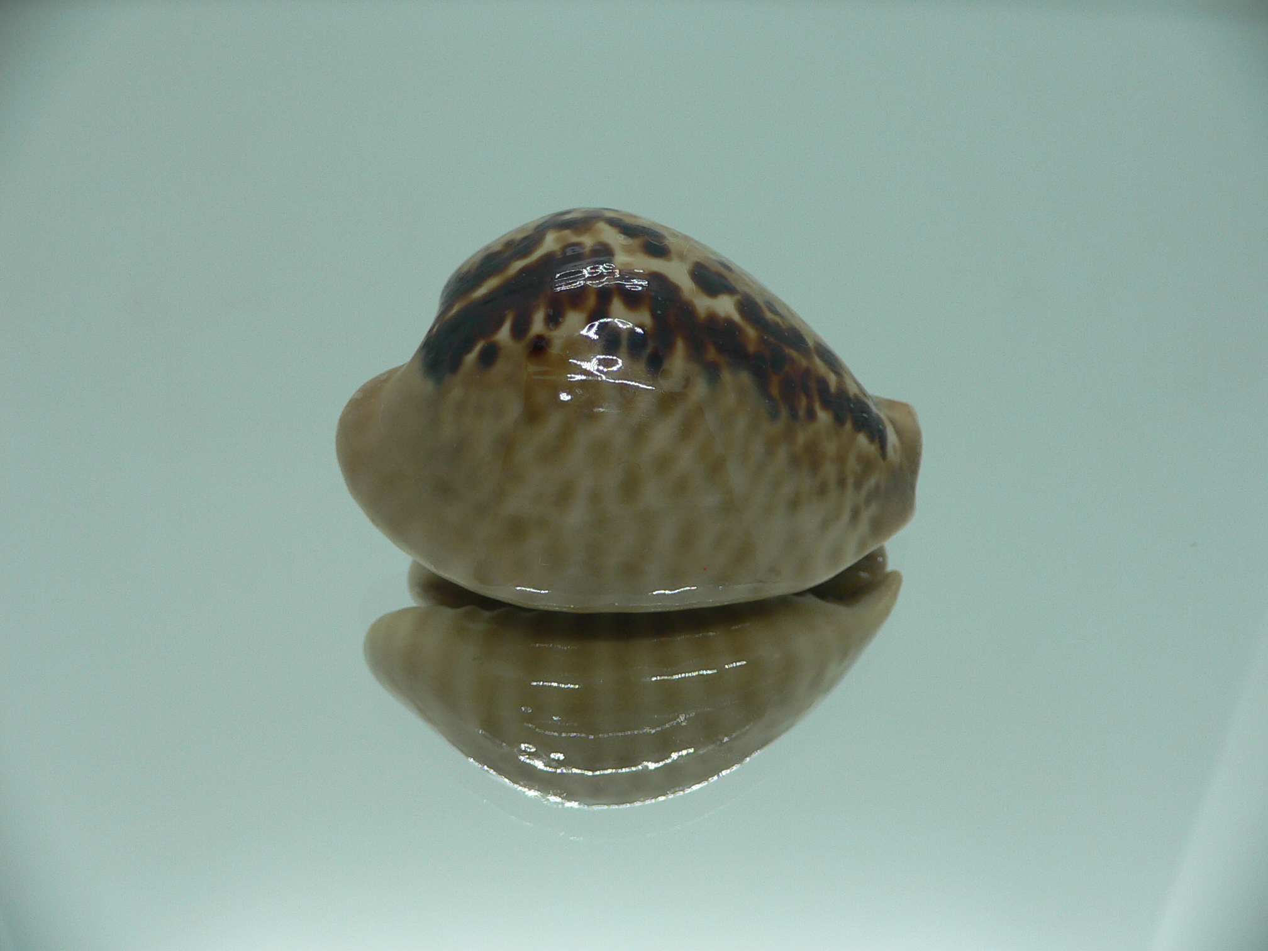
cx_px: 634
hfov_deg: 52.6
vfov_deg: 40.7
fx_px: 1282
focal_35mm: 35
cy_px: 476
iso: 80
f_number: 2.8
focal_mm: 4.6
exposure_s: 1/60
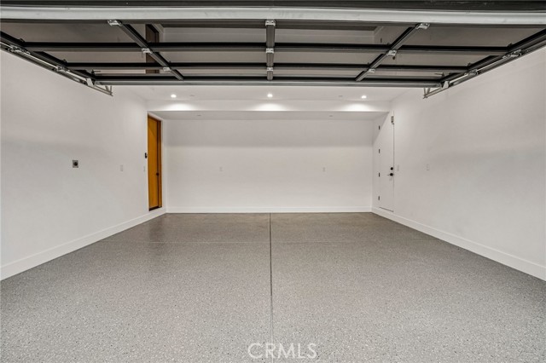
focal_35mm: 16
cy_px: 182
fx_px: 243
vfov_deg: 73.7
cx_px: 273
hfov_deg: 96.8
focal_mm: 16
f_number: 8
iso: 400
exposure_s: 1/15
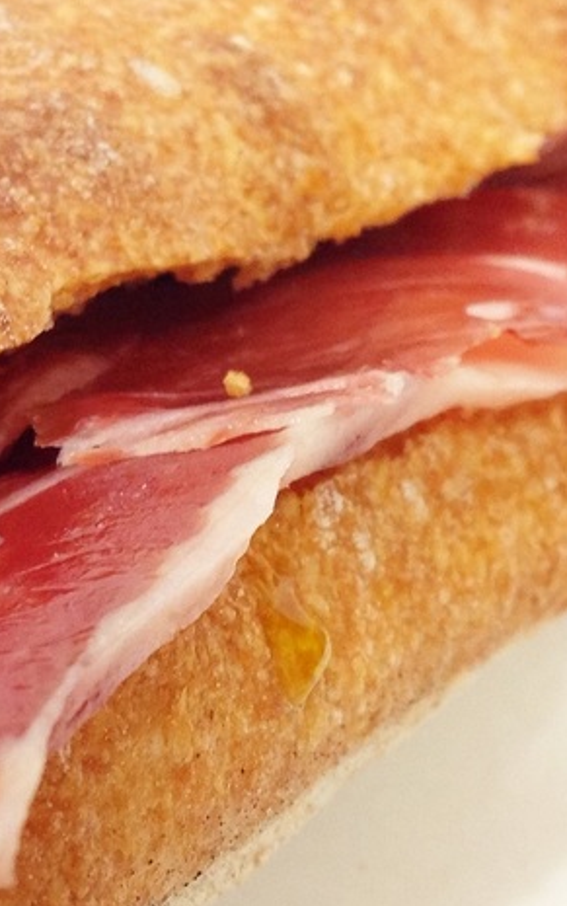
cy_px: 571
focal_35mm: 77
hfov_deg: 16.2
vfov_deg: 26.7
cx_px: -131
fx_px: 1902
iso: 125
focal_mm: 4.12
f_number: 2.4
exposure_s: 1/20
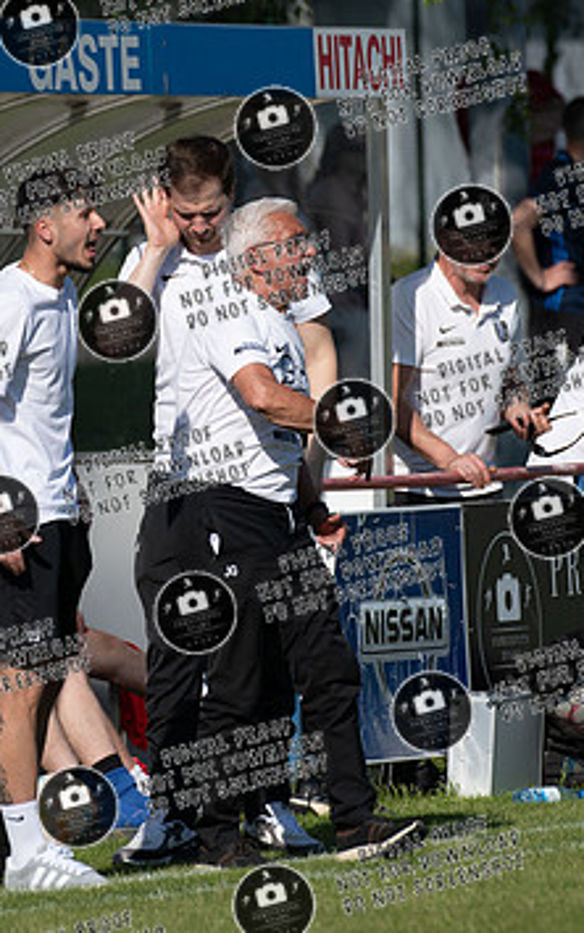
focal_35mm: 574
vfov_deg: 3.7
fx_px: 14611
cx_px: 285
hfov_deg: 2.3
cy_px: 375
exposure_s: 1/1600
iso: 180
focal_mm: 300
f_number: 5.6
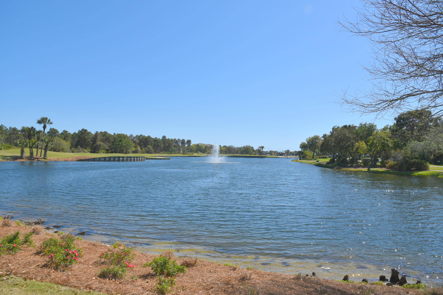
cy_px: 148
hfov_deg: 73.7
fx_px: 295
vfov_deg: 53.1
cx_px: 222
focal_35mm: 24
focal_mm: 24
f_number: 11
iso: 200
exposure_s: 1/500
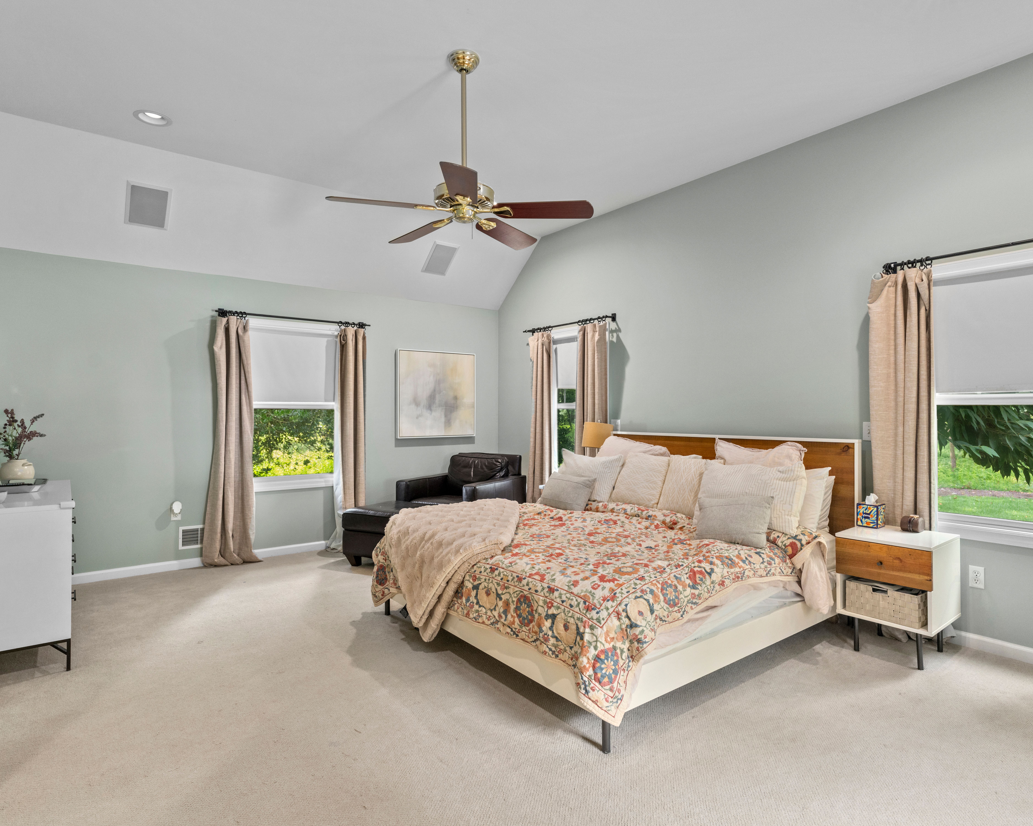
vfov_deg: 70.9
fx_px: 581
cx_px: 552
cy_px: 409
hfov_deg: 83.2
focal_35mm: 19
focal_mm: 16
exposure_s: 1
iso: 800
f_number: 8
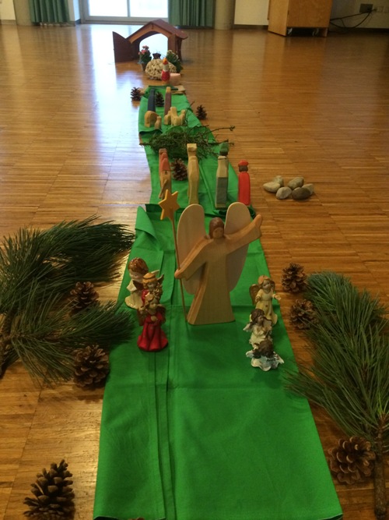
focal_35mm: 29
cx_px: 194
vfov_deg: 61.7
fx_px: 435
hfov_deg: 48.2
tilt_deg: -31.0
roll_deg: -1.0
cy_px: 260
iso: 250
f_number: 2.2
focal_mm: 4.15
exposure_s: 1/15
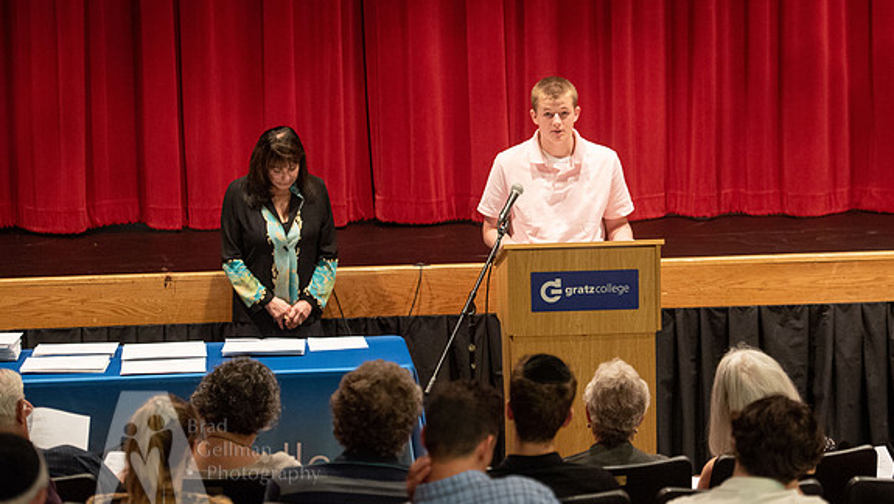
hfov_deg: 17.0
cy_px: 203
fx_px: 2988
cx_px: 541
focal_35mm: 126
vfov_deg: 9.6
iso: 2500
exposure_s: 1/80
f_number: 2.8
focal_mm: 98
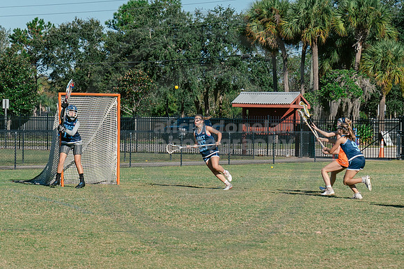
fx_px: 1803
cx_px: 14
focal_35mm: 161
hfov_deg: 12.6
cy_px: 136
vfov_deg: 8.5
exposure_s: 1/1600
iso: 250
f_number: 5.6
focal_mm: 70
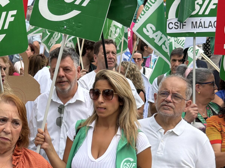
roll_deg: -1.1
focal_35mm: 103
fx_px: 670
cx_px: -12
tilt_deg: -4.5
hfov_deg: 18.5
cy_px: 106
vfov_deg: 14.4
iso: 64
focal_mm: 6.76
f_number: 1.78
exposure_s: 1/1264
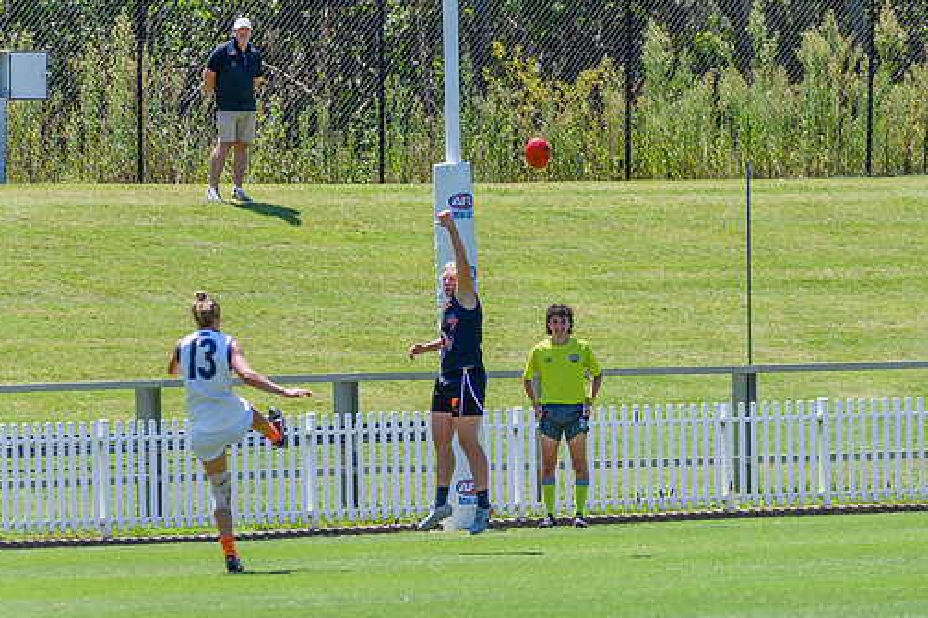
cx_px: 684
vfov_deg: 2.7
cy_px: 342
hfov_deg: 4.1
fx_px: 12987
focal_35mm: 504
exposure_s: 1/2000
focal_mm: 280
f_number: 6.3
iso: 800
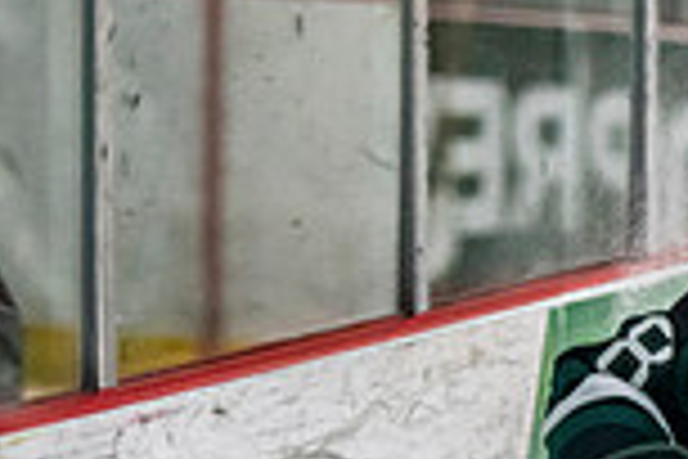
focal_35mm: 470
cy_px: 838
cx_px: 1474
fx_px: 8982
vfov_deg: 2.9
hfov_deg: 4.3
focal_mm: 105
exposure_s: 1/640
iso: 3200
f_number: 3.2
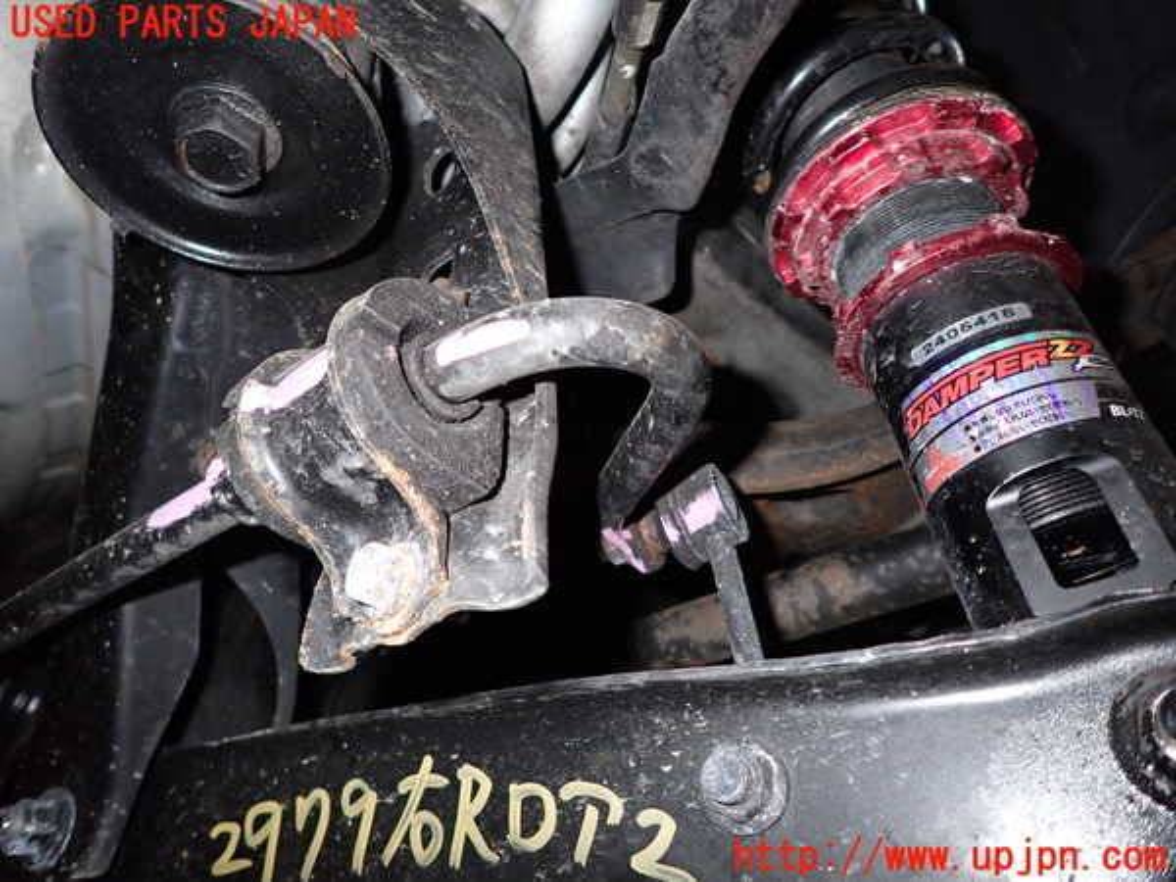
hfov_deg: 69.4
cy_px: 441
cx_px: 588
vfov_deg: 54.9
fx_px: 849
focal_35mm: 25
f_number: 5.6
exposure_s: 1/30
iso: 320
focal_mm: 4.5
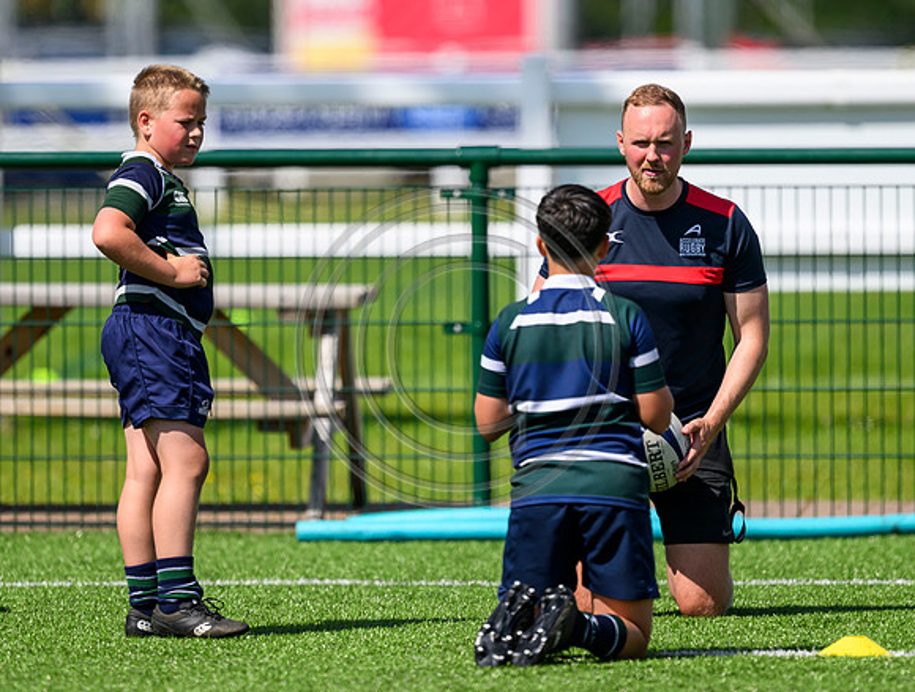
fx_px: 16374
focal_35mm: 617
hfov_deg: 3.2
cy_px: 263
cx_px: 457
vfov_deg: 2.4
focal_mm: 400
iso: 250
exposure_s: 1/5000
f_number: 3.2
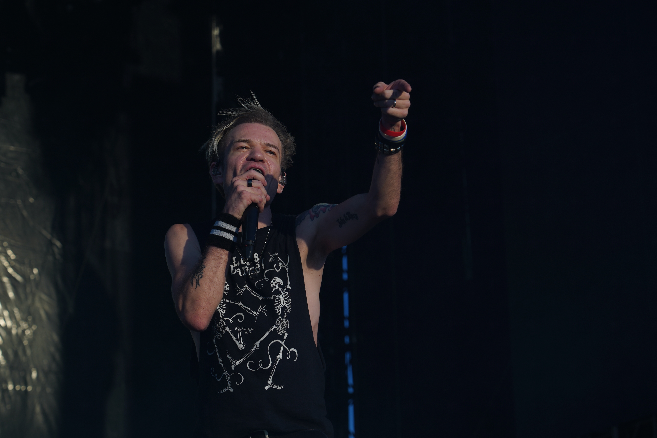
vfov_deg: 11.7
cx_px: 326
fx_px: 2135
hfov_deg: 17.5
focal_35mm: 117
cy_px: 238
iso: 100
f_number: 7.1
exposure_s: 1/400
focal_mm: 105
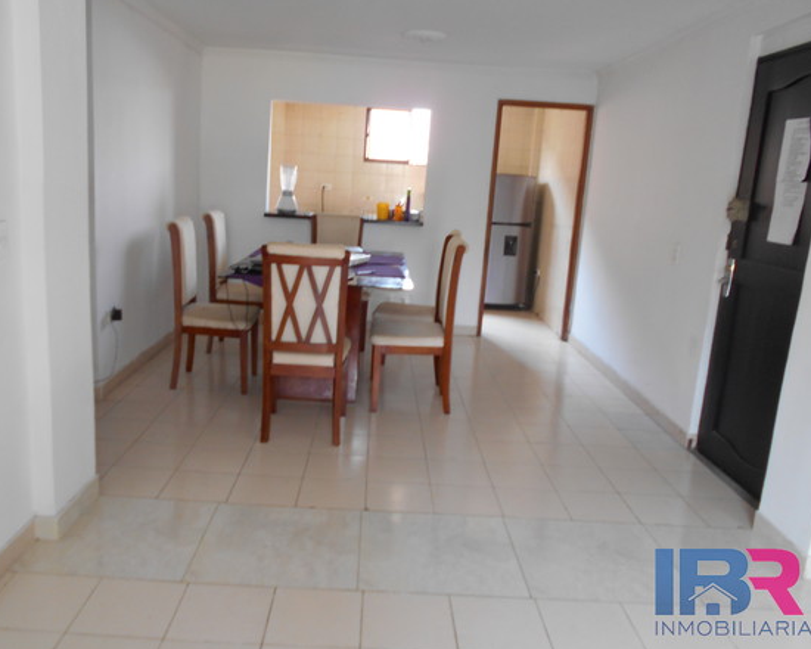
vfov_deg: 51.5
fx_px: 672
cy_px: 318
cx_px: 383
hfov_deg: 62.2
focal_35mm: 28
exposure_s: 1/30
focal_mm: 4.6
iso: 200
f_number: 3.2
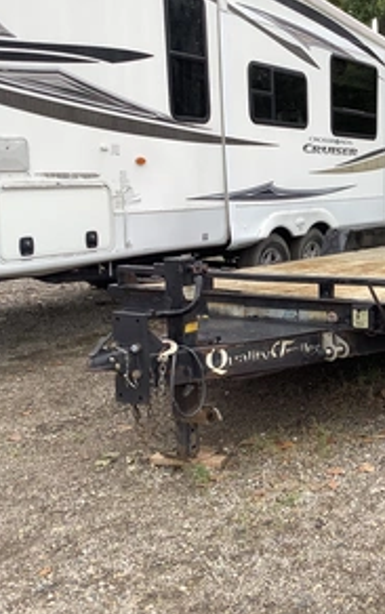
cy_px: 307
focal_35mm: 45
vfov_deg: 44.3
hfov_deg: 26.9
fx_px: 754
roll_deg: -1.2
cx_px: 393
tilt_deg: -10.8
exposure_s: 1/120
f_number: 2.4
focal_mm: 3.3
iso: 32
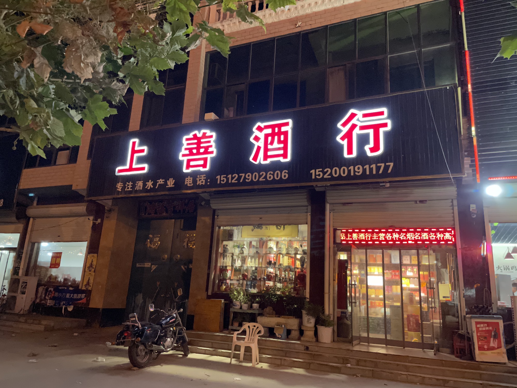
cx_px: 258
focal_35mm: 26
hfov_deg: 67.3
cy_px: 194
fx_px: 388
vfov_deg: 53.1
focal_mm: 4.2
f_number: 1.6
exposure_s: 1/25
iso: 500
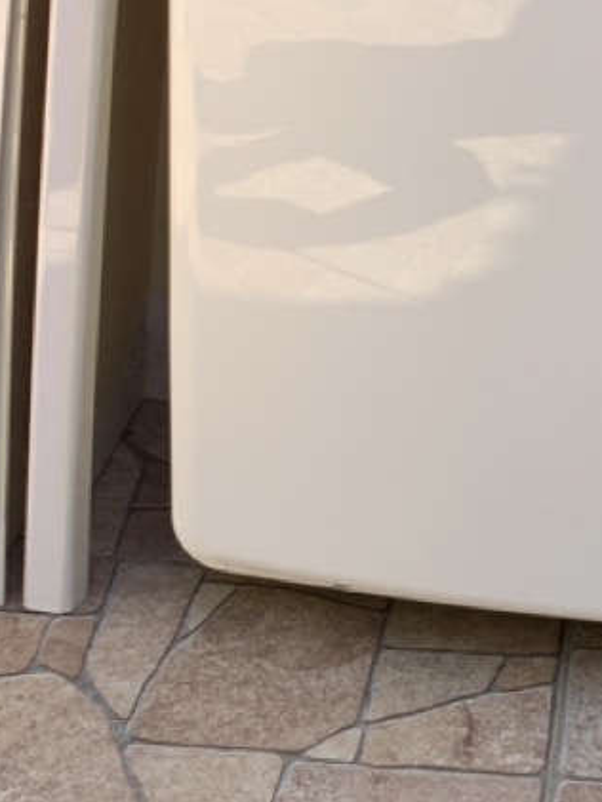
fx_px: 1831
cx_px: 631
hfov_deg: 18.1
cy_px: 11
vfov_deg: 23.7
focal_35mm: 79
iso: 25
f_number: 1.8
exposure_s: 1/512
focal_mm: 4.25
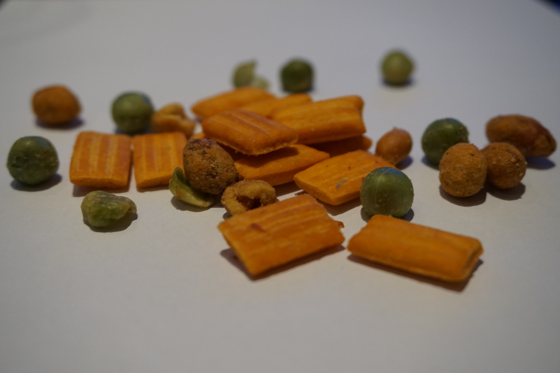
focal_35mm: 44
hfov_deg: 45.0
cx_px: 280
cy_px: 186
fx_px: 676
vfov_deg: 30.8
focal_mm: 29
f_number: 4.5
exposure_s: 1/60
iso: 800
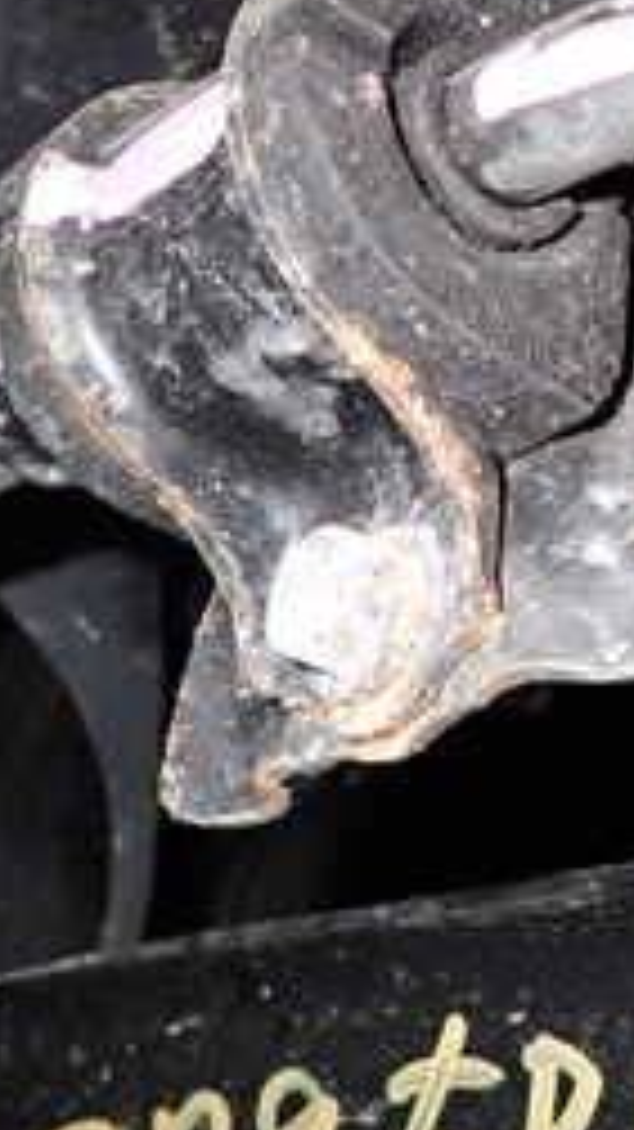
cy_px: 293
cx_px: 823
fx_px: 1945
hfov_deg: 17.4
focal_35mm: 65
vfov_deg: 31.8
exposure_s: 1/30
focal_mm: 4.5
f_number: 5.6
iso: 320
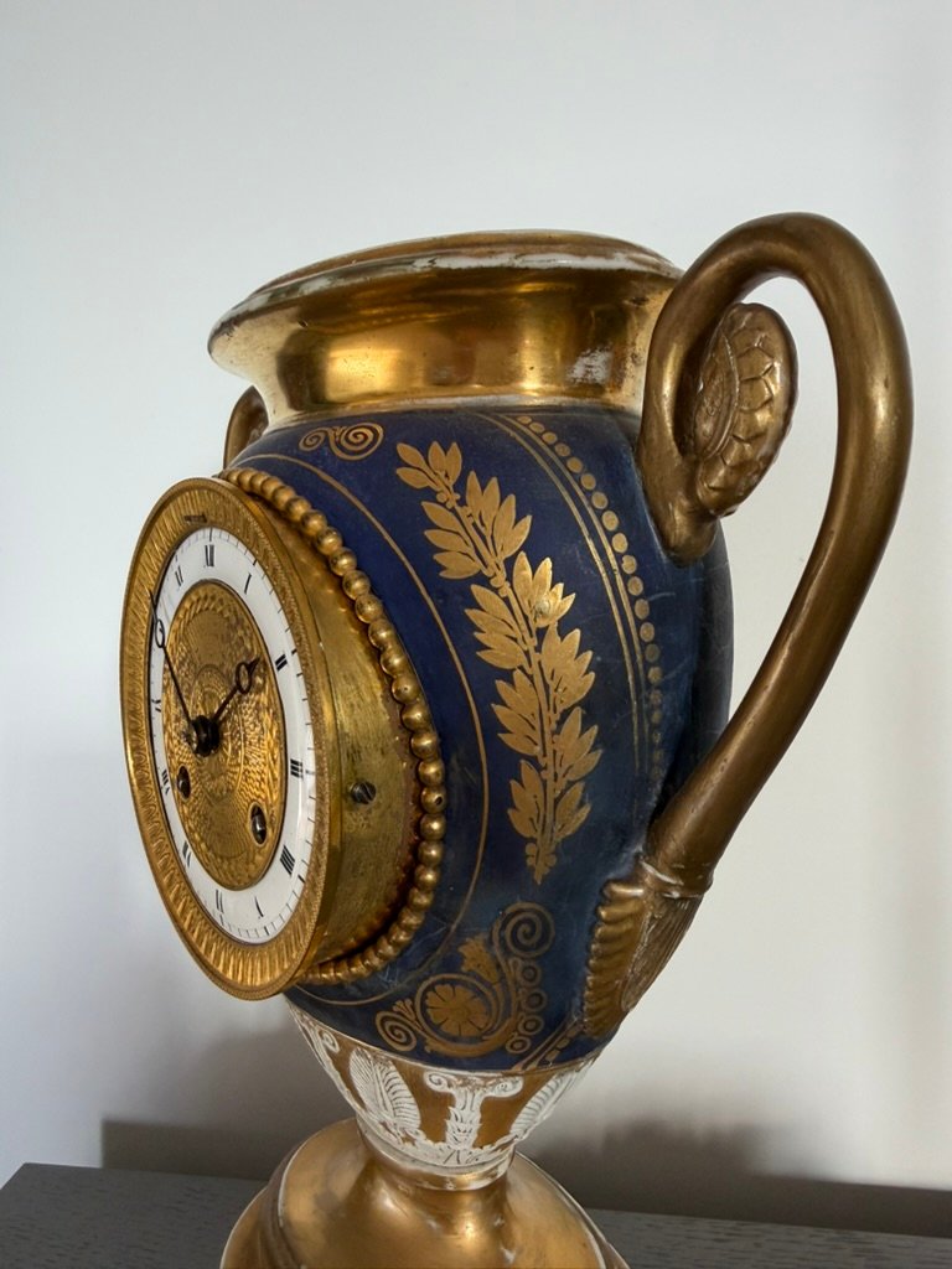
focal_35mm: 24
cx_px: 476
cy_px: 634
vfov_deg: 71.6
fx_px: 880
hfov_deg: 56.8
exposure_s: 1/121
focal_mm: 2.22
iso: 160
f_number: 2.2
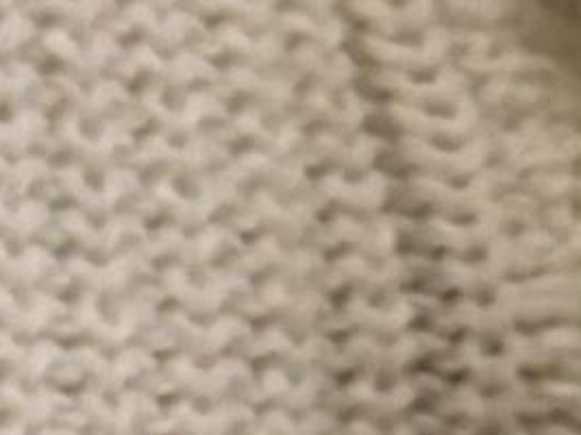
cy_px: 468
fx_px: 3859
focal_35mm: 230
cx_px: -1312
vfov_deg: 6.4
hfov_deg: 7.4
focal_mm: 6.76
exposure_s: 1/59
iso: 800
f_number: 1.78
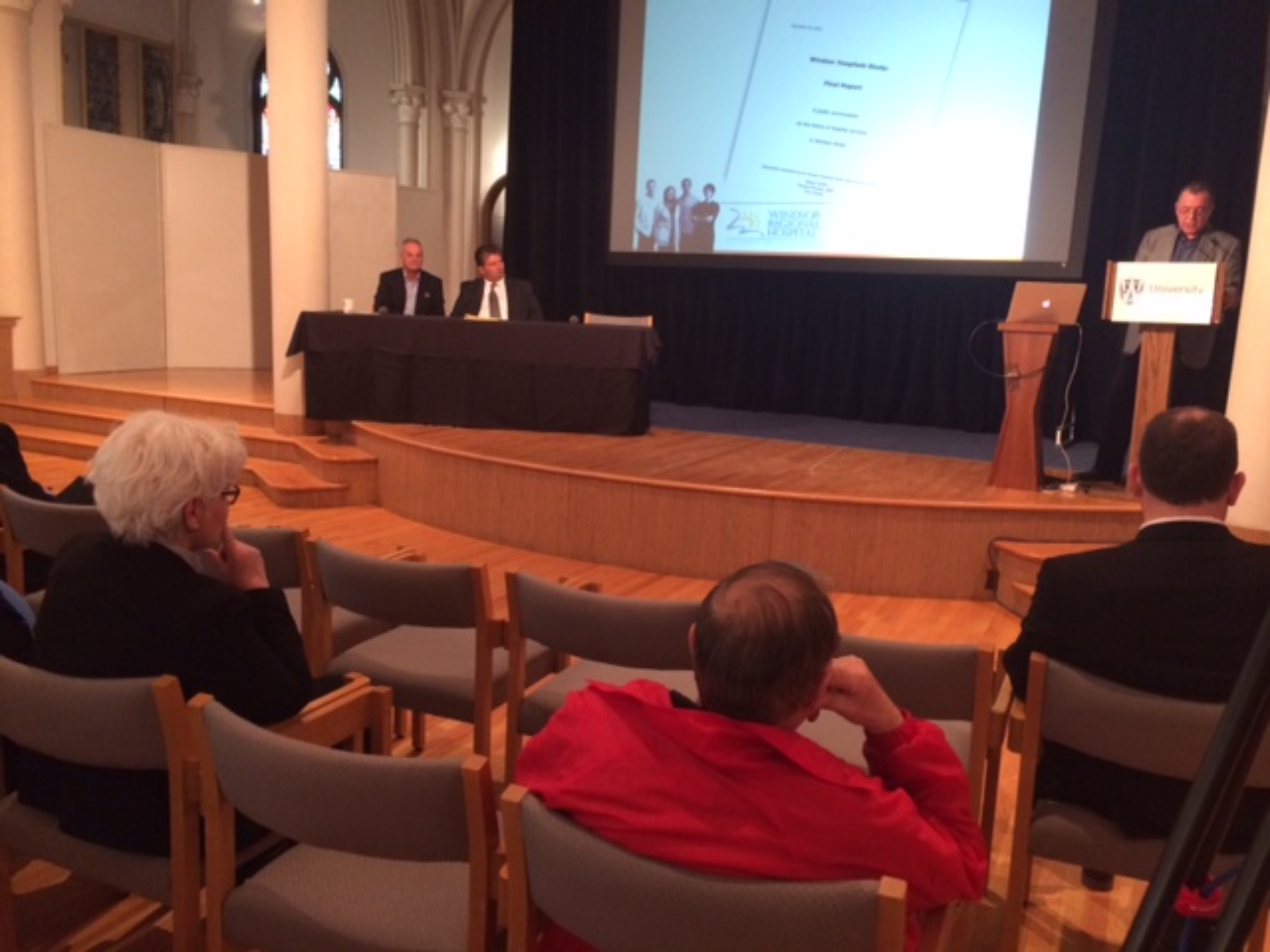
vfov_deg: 46.8
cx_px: 635
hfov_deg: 60.0
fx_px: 1101
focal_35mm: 30
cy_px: 476
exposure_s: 1/30
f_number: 2.2
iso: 320
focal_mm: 4.12
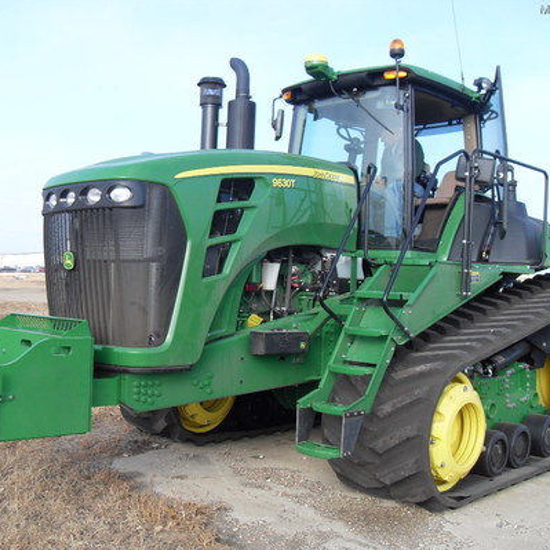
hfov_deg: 40.9
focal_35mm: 41
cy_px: 278
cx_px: 267
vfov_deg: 40.9
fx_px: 737
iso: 80
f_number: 7
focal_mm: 6.3
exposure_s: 1/90
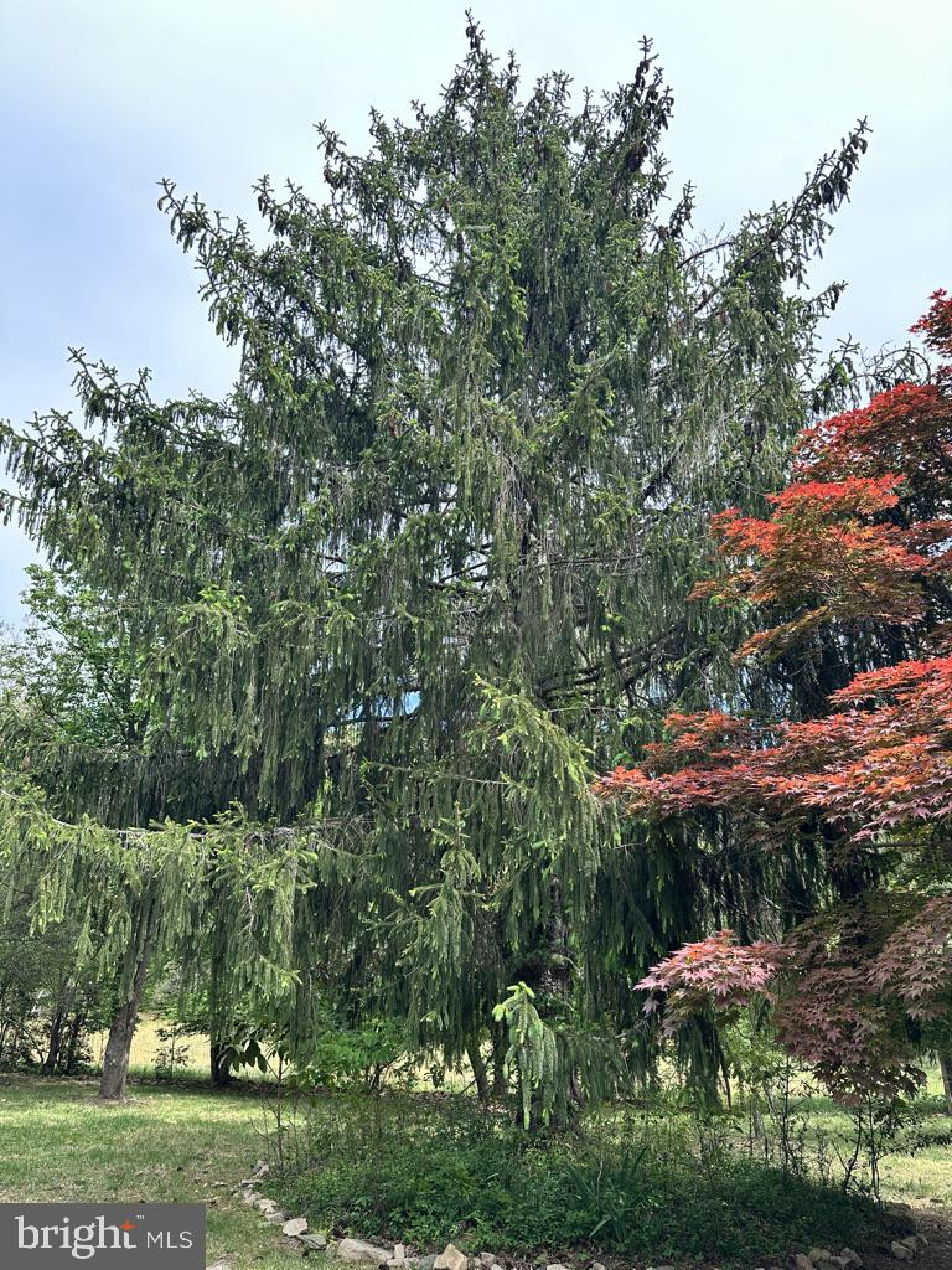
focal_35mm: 24
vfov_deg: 71.6
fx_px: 880
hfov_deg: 56.8
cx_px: 476
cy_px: 635
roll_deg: +0.4
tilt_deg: +20.0
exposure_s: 1/1009
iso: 80
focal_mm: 6.86
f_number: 1.78
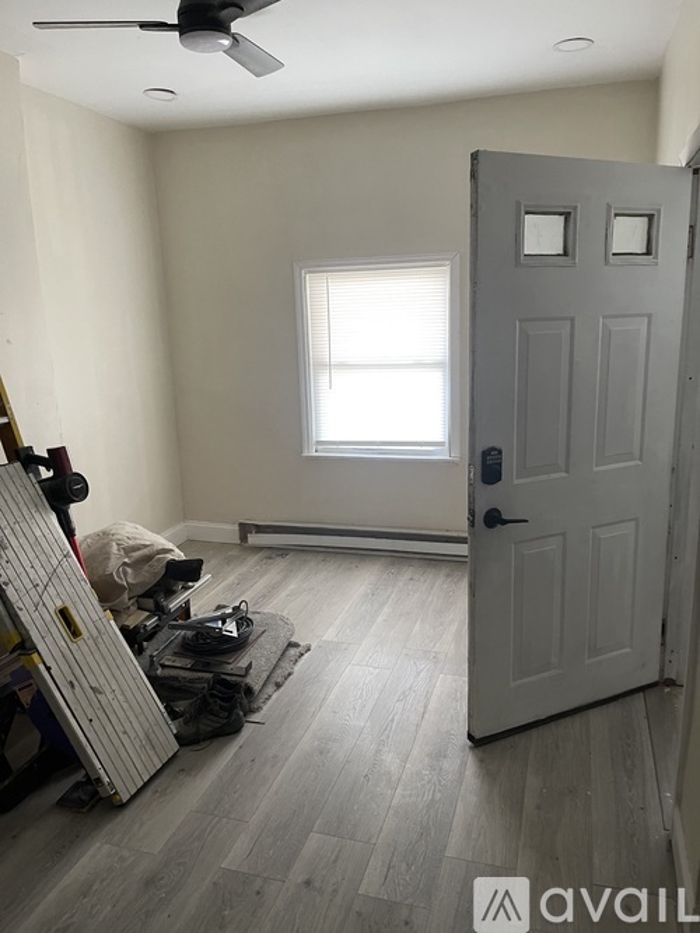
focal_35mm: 25
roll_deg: +1.9
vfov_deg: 69.4
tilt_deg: -8.8
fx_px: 674
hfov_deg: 54.9
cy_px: 466
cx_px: 350
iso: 320
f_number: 1.6
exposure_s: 1/60
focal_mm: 5.1
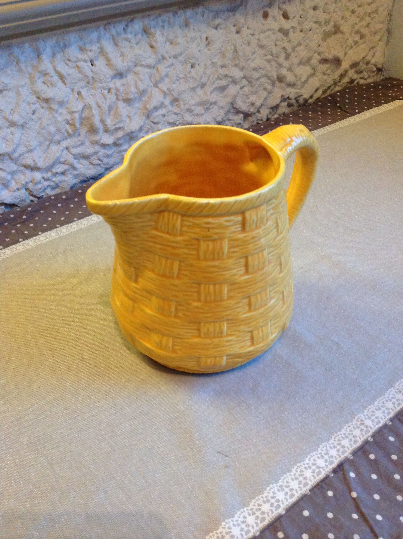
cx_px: 202
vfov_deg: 52.7
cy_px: 270
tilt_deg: -38.7
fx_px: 545
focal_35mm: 35
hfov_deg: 40.6
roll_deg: +2.8
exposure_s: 1/17
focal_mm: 4.28
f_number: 2.4
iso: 320
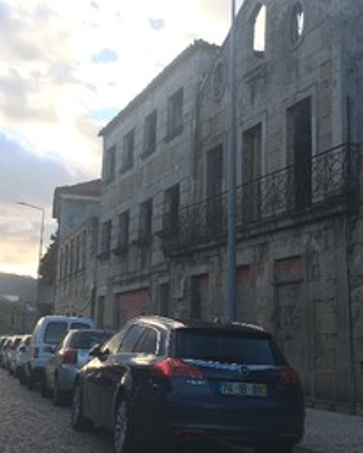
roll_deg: -2.5
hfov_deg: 27.6
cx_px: 202
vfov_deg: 34.0
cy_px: 176
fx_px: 738
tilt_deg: +11.1
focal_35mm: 55
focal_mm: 4.15
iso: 25
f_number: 2.2
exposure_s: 1/107
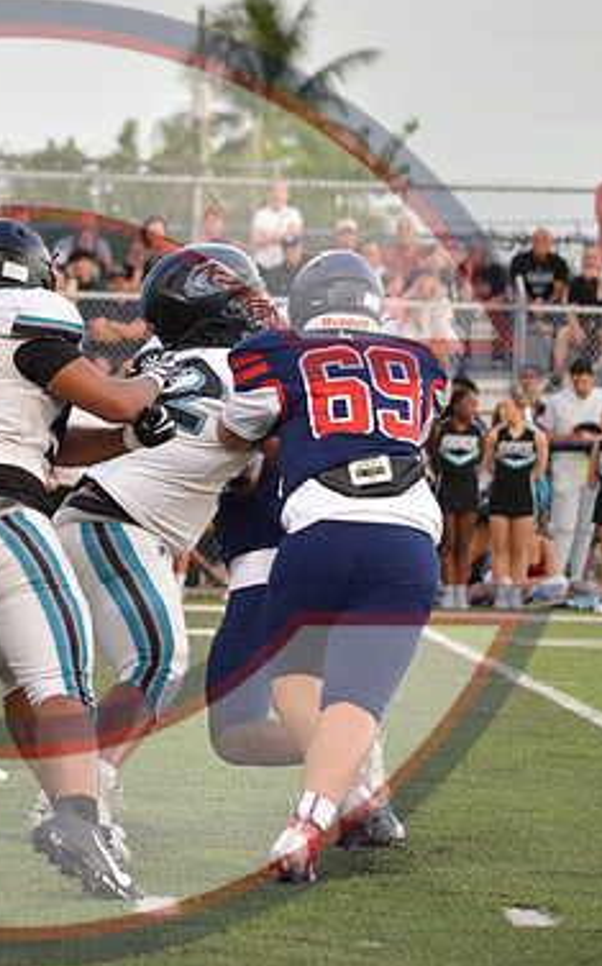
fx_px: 7417
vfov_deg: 7.5
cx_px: 5
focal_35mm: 282
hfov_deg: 4.6
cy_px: 482
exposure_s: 1/500
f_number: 4.8
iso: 2500
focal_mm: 120
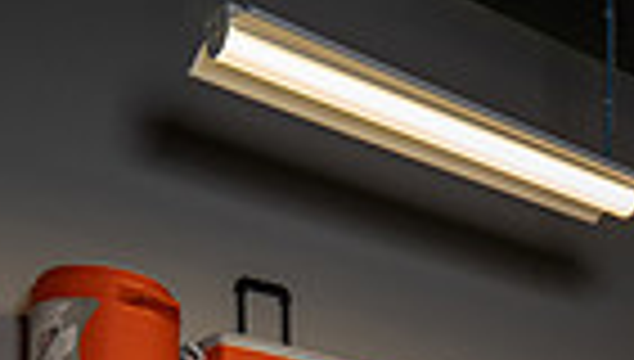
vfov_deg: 10.7
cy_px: 963
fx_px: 1516
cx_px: 638
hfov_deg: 22.7
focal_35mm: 90
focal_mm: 27
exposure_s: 1/250
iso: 640
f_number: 7.1
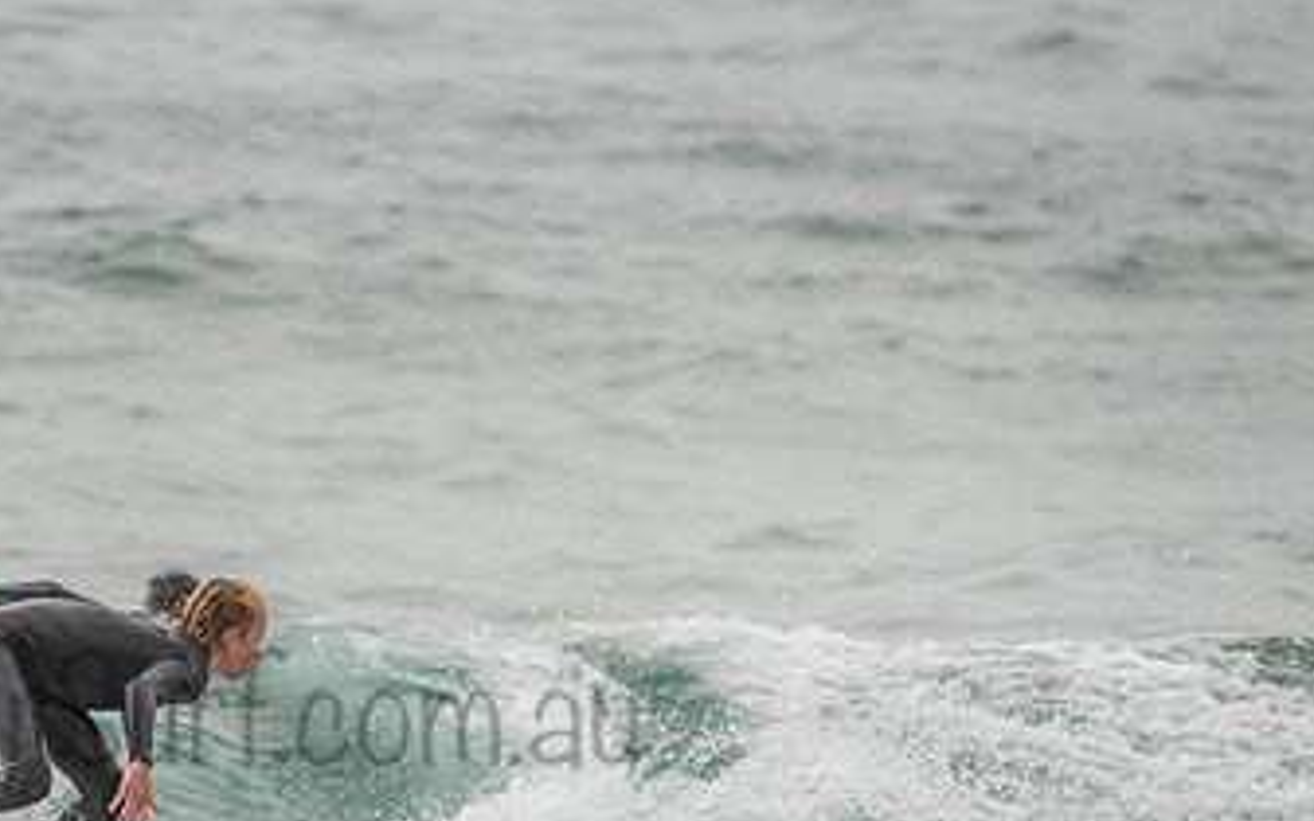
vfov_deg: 1.5
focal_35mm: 881
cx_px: 227
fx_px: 31549
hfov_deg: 2.4
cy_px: 674
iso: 280
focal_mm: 500
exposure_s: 1/2000
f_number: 5.6
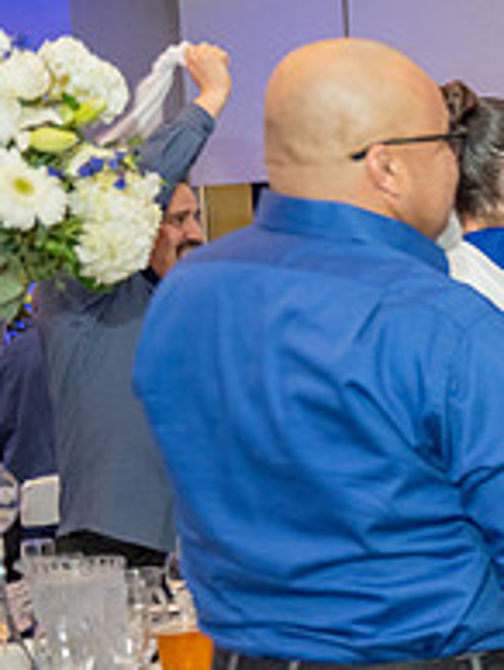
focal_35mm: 69
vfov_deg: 28.0
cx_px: 994
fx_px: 1337
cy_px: 416
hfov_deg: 16.5
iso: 1600
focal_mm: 24
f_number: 3.5
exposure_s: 1/160
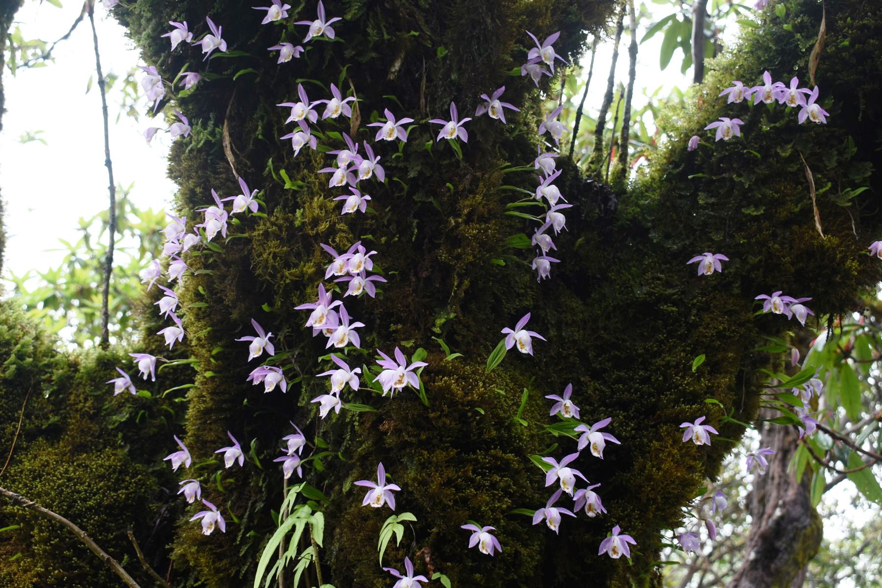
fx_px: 1176
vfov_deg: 28.1
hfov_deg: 41.1
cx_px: 441
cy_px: 294
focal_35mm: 48
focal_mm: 32
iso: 320
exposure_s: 1/125
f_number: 6.3
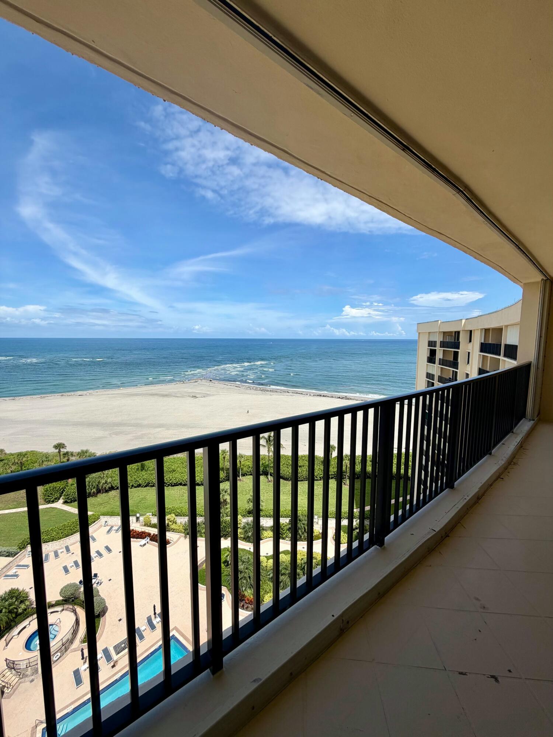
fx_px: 298
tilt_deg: -5.6
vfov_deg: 102.1
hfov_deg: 85.7
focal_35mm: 14
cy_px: 368
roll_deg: -0.1
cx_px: 276
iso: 20
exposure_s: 1/1464
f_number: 2.2
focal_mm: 2.22
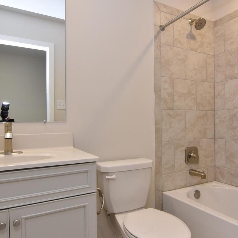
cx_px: 143
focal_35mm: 26
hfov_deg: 60.4
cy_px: 123
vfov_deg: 60.9
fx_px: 202
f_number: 9
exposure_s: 1/50
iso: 800
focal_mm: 12
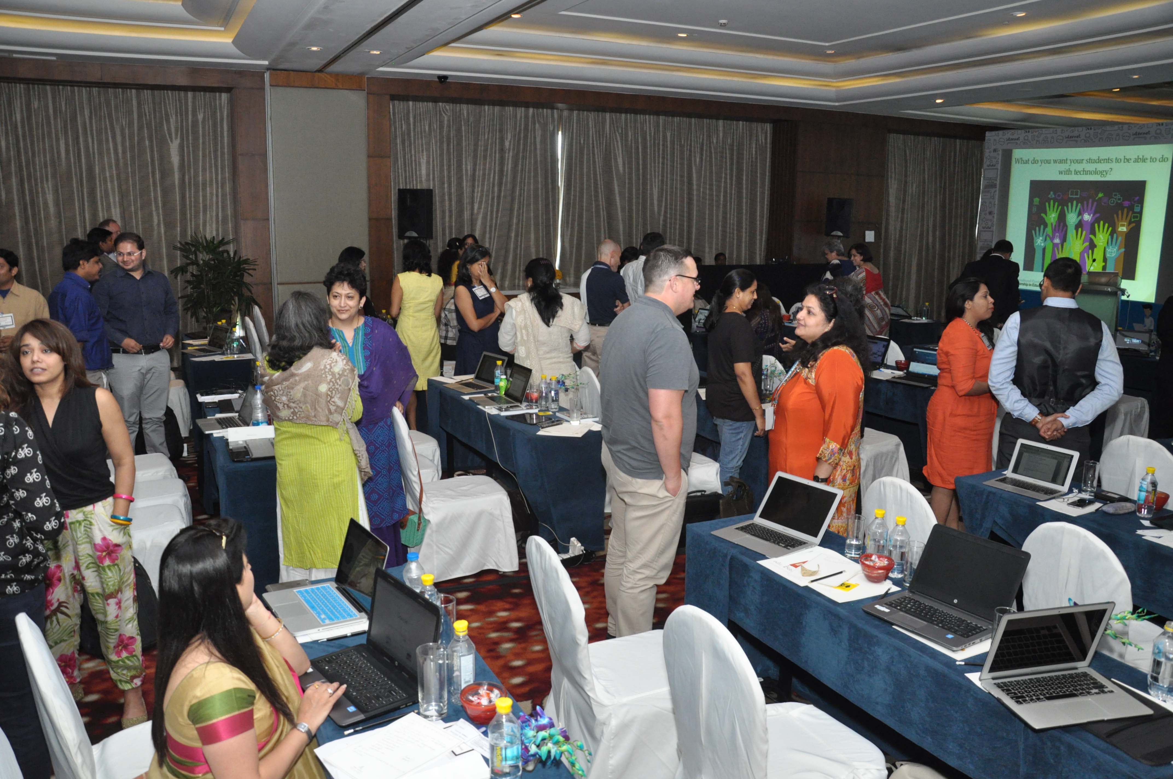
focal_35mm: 27
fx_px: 879
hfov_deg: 67.4
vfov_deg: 47.8
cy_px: 390
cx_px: 586
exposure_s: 1/125
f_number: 5
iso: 1250
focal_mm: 18
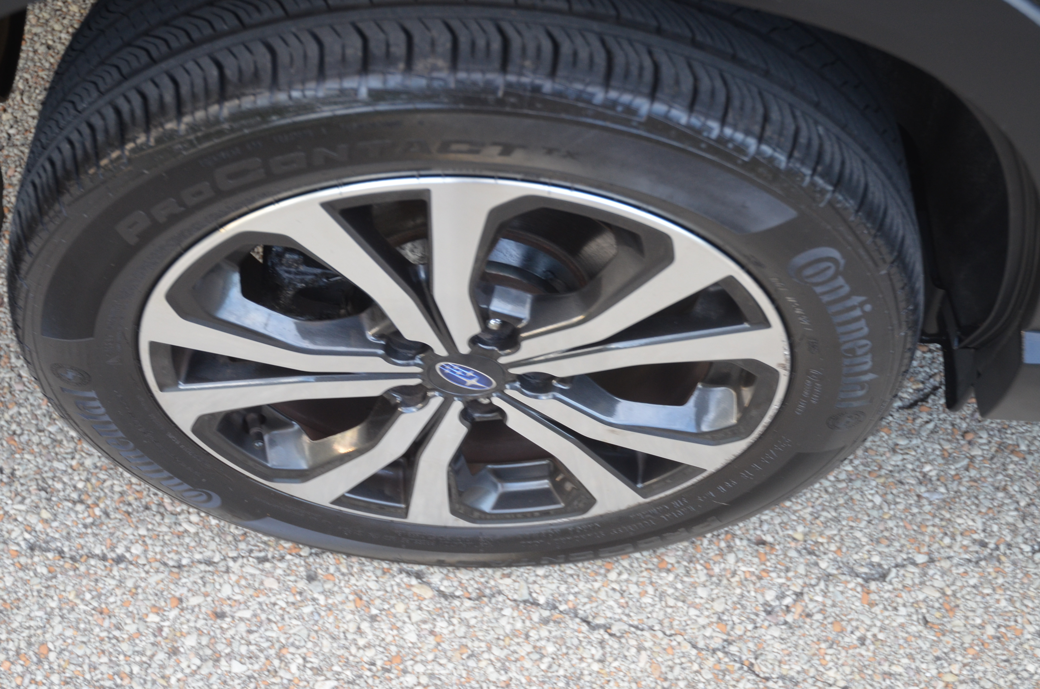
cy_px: 344
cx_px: 520
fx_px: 1470
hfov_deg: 39.0
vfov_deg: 26.4
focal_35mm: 51
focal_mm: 34
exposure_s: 1/60
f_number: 4
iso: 560
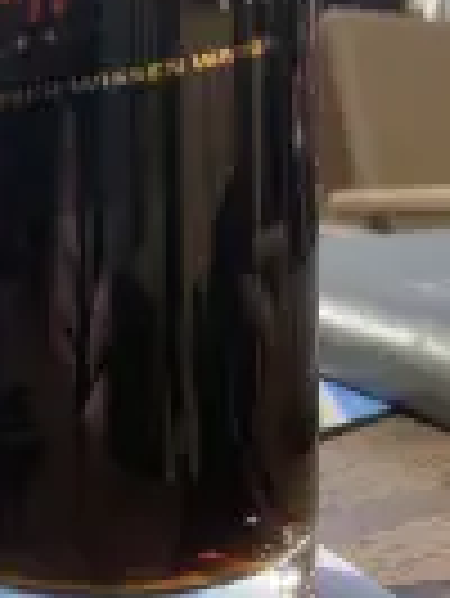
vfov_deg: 24.6
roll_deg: -1.0
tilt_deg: -3.8
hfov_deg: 18.7
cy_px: 130
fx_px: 1350
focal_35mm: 78
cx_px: 81
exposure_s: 1/1266
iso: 25
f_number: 1.8
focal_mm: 4.25
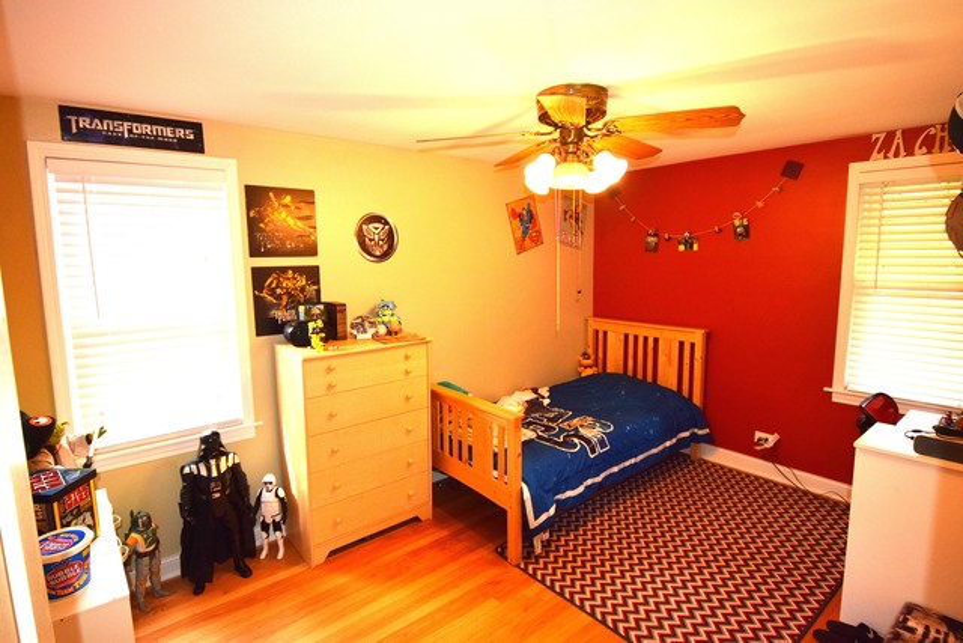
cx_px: 482
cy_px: 322
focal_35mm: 18
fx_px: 482
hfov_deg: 90.0
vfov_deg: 67.4
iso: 800
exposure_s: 1/80
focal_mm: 12
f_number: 4.5
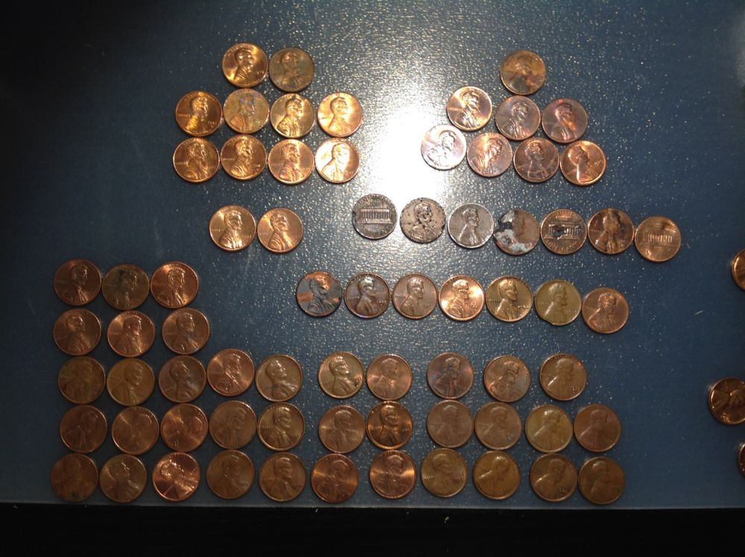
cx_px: 372
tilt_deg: -85.5
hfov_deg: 52.7
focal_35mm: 35
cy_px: 278
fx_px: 752
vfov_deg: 40.6
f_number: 2.4
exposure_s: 1/30
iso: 50
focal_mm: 4.28
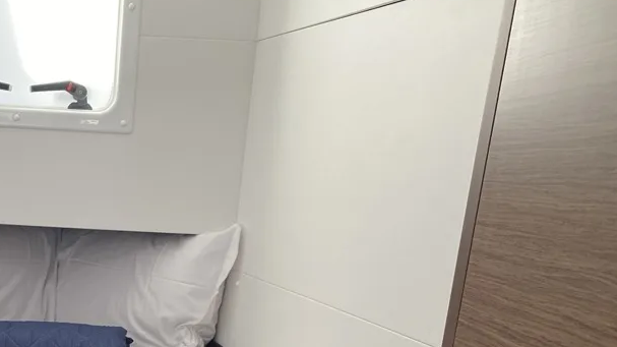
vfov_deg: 19.8
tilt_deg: -16.8
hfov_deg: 34.8
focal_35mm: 56
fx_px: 916
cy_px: 443
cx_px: 48
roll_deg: -2.8
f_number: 1.8
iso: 50
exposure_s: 1/122
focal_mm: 4.25
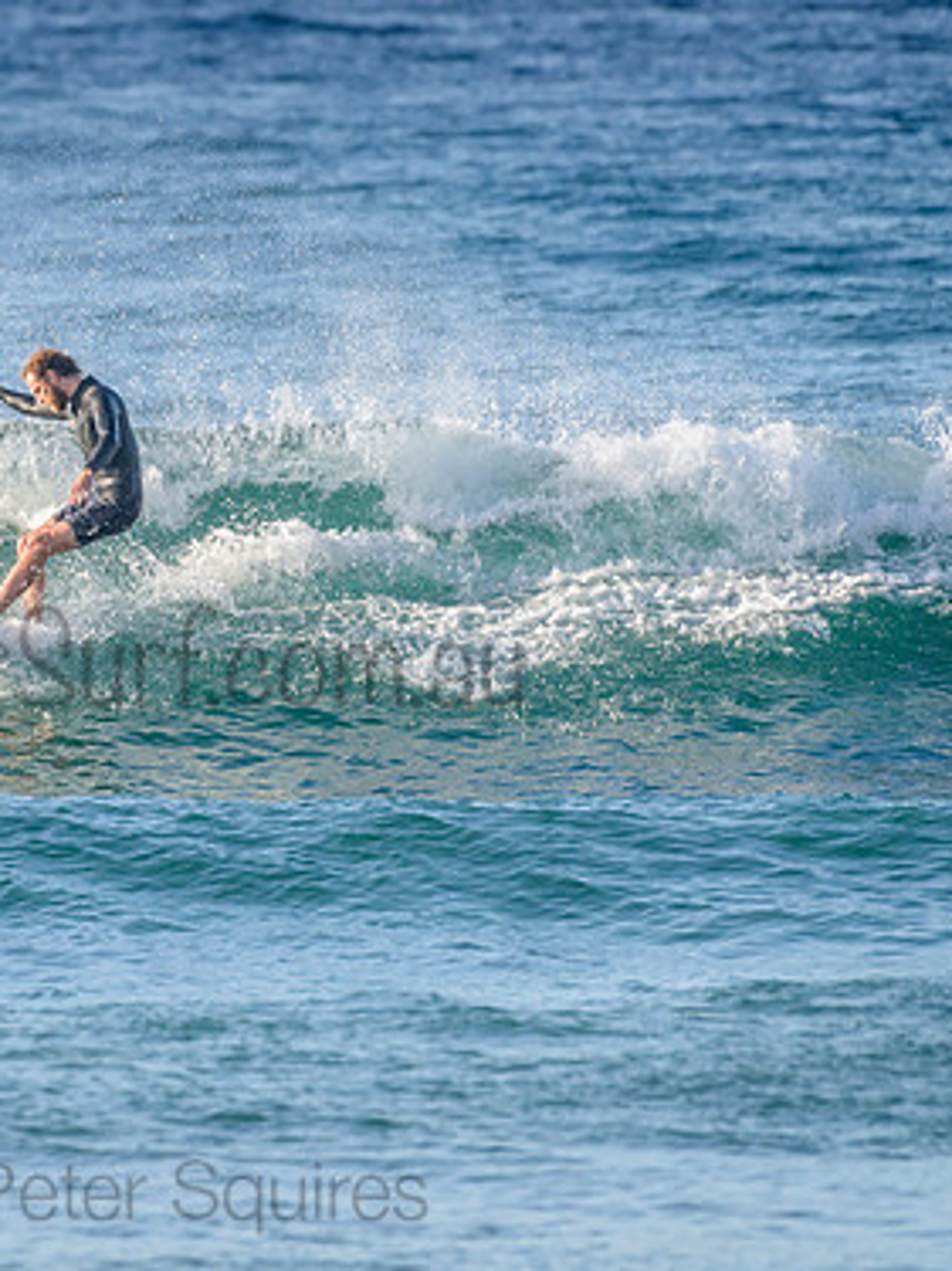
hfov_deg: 1.6
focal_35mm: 912
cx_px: 3
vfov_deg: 2.2
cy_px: 546
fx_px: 33461
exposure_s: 1/1250
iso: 280
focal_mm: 500
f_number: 5.6
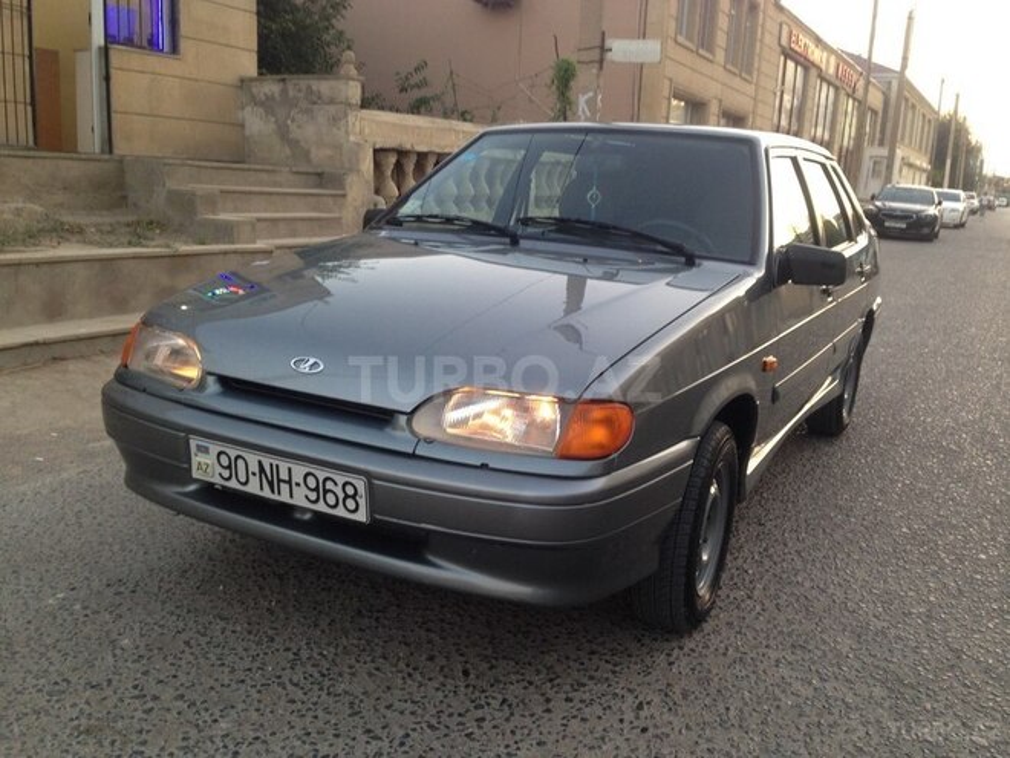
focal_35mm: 33
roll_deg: -3.8
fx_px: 963
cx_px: 505
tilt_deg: -12.8
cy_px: 379
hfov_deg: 55.4
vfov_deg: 42.9
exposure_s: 1/20
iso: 80
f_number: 2.4
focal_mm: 4.12
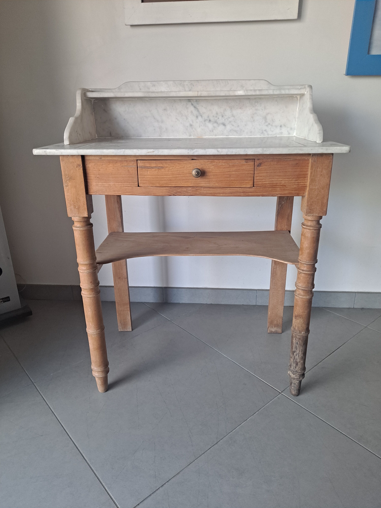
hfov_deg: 54.9
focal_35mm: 25
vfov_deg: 69.4
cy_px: 254
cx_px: 190
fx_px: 367
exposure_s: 1/60
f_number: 2
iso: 200
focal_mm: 4.6
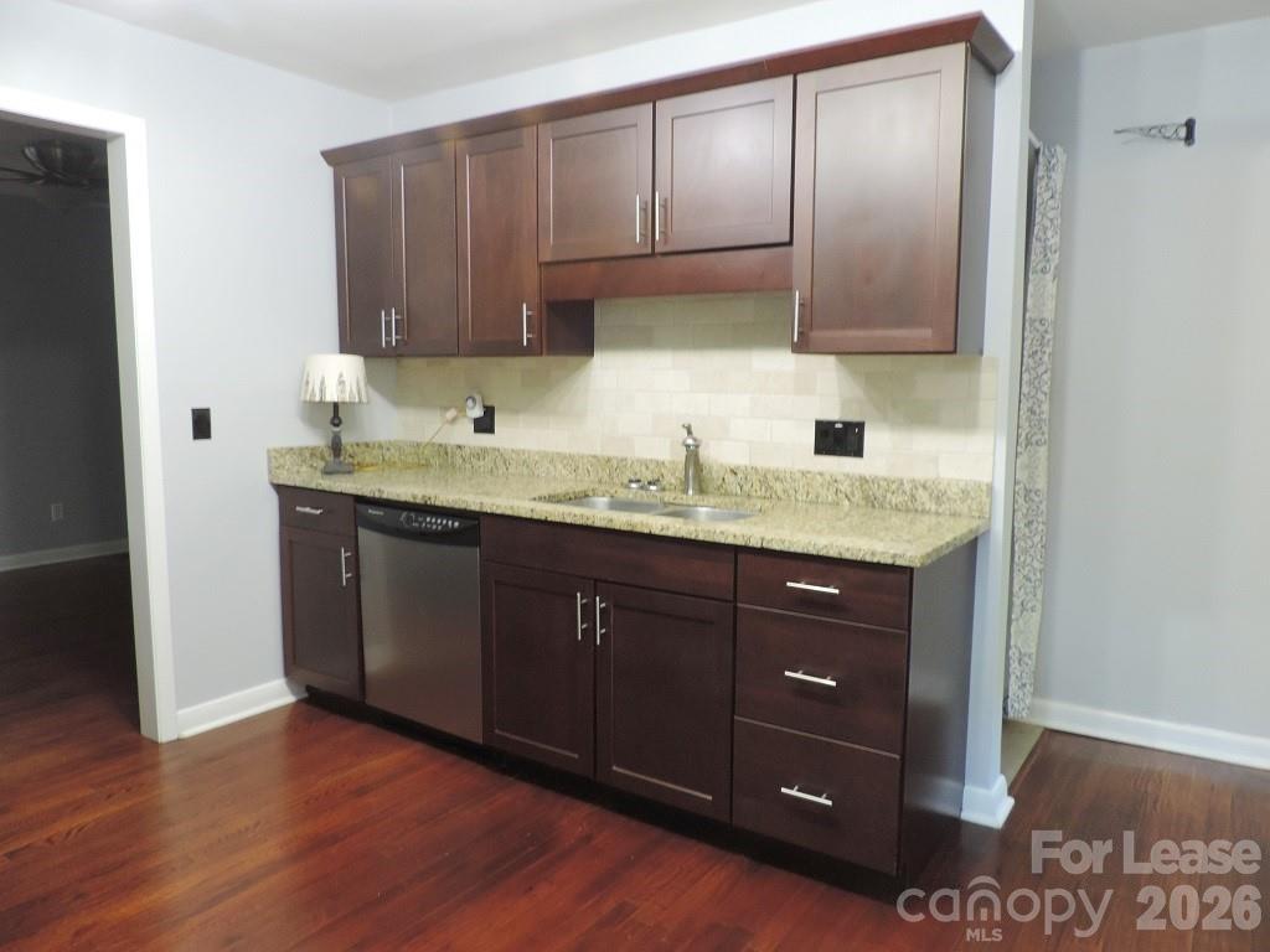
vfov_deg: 56.8
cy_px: 476
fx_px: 881
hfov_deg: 71.6
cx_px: 635
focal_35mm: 24
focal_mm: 4.3
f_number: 3
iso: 400
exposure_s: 1/15
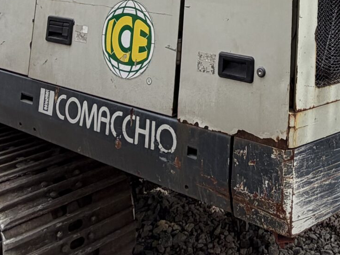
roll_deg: -3.5
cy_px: -101
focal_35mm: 49
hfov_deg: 36.4
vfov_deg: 24.6
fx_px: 482
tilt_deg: +6.8
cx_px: 307
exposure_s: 1/770
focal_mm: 2.22
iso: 40
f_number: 2.2
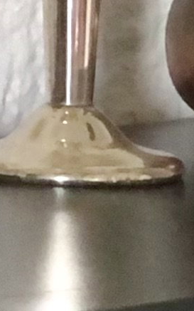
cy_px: -501
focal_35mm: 508
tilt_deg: +2.5
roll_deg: +0.4
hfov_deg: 2.6
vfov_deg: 4.0
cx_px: -345
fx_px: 4299
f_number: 2.4
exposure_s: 1/17
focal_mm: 6
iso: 160
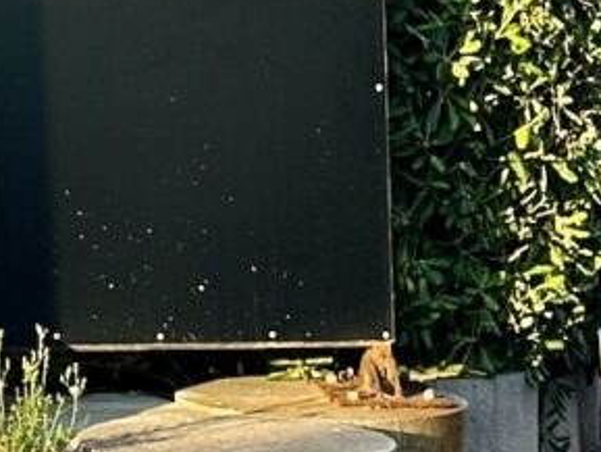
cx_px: -79
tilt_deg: +3.4
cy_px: -244
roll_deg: +0.9
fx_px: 2953
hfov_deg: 11.4
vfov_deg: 8.5
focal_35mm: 170
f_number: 1.78
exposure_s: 1/431
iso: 64
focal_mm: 6.86
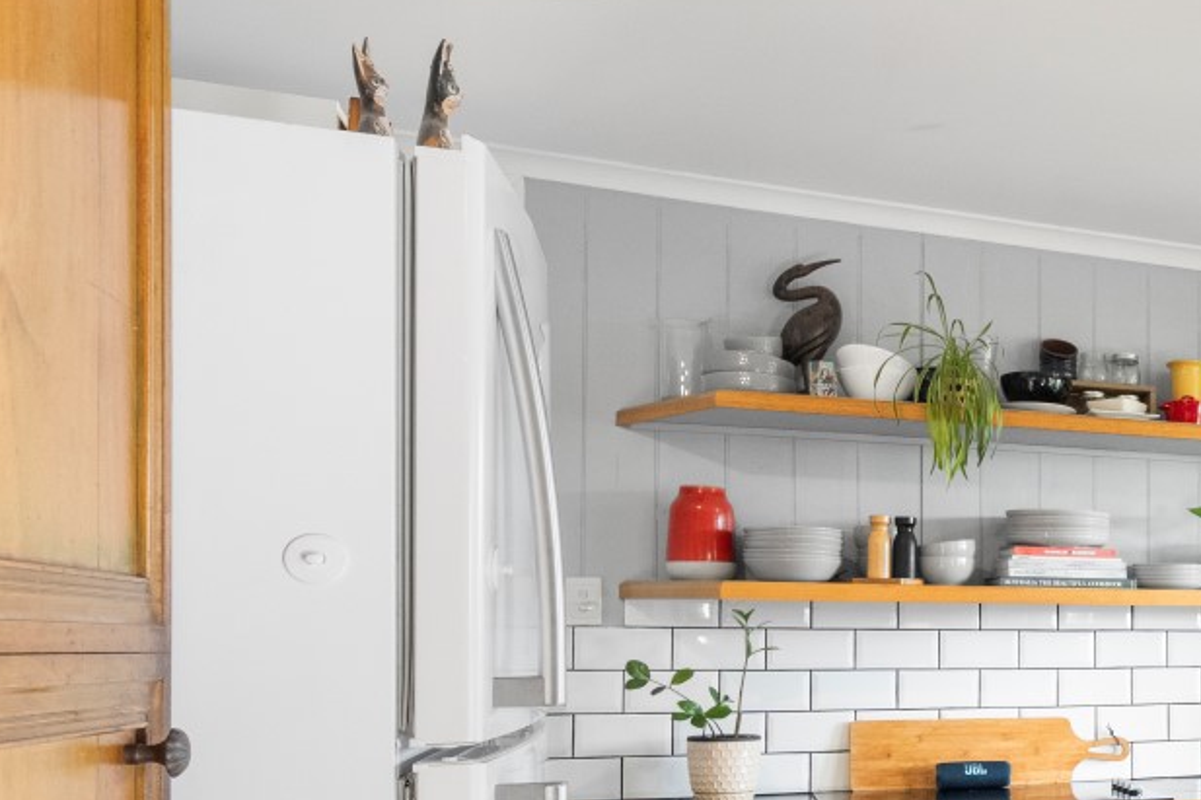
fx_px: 1401
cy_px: 621
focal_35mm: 42
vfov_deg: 31.2
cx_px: 1483
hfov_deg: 35.2
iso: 3200
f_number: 7.1
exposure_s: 1/30
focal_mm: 16
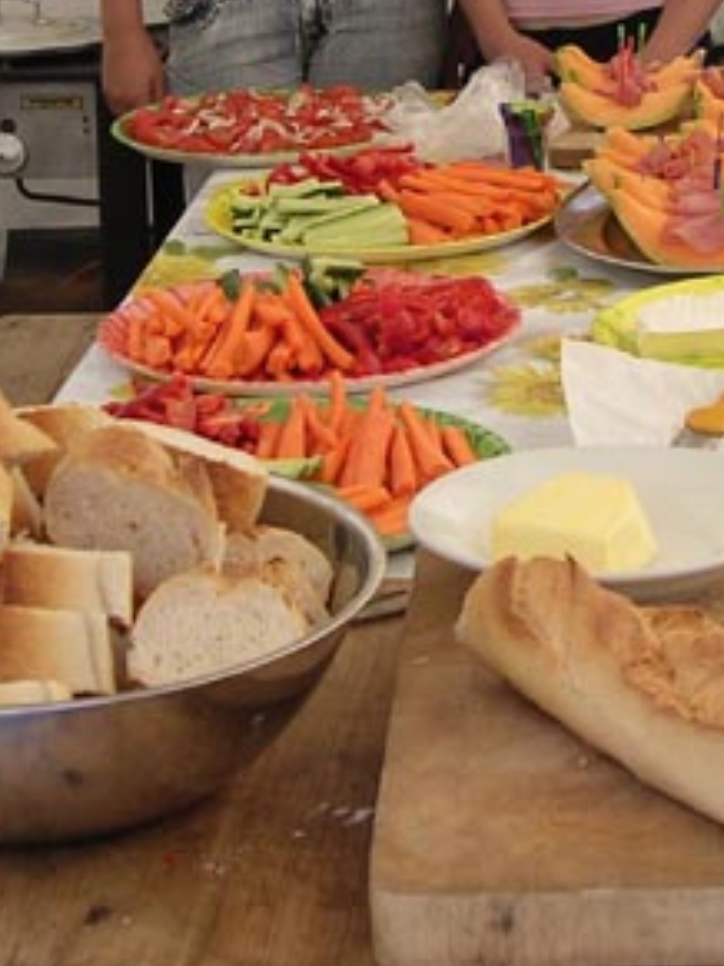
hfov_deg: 14.6
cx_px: 485
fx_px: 2819
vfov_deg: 19.3
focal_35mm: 101
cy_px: 202
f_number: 3.1
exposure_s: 1/114
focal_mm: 7.5
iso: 100
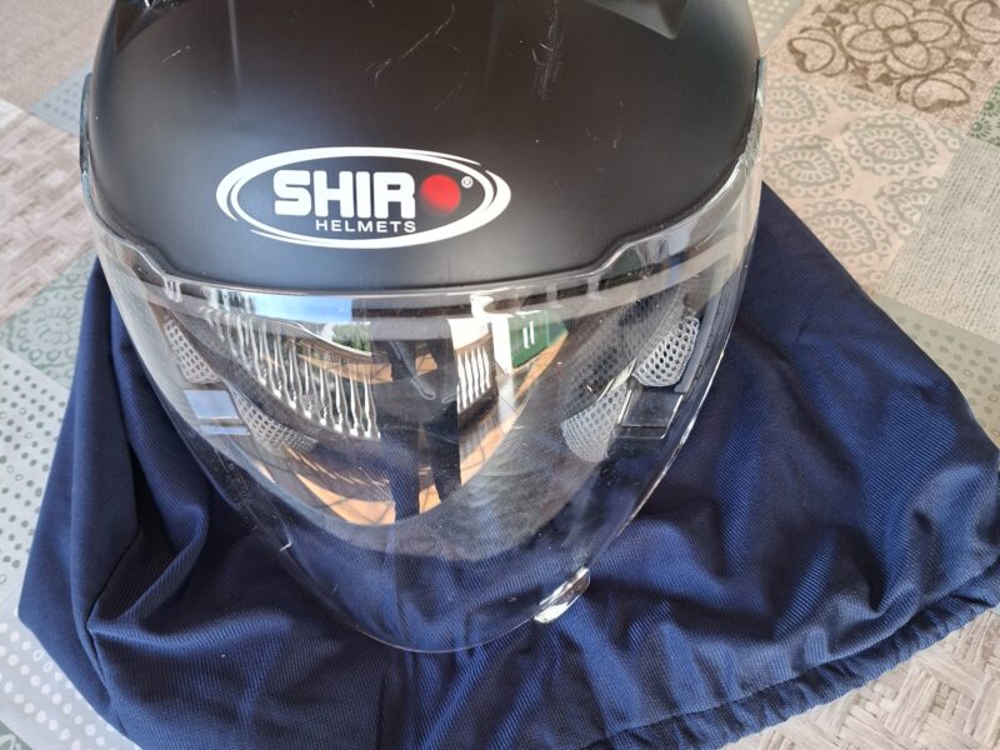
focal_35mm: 23
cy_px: 375
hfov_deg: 73.9
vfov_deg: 58.9
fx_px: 664
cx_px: 500
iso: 50
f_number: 1.8
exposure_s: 1/100
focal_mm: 5.54
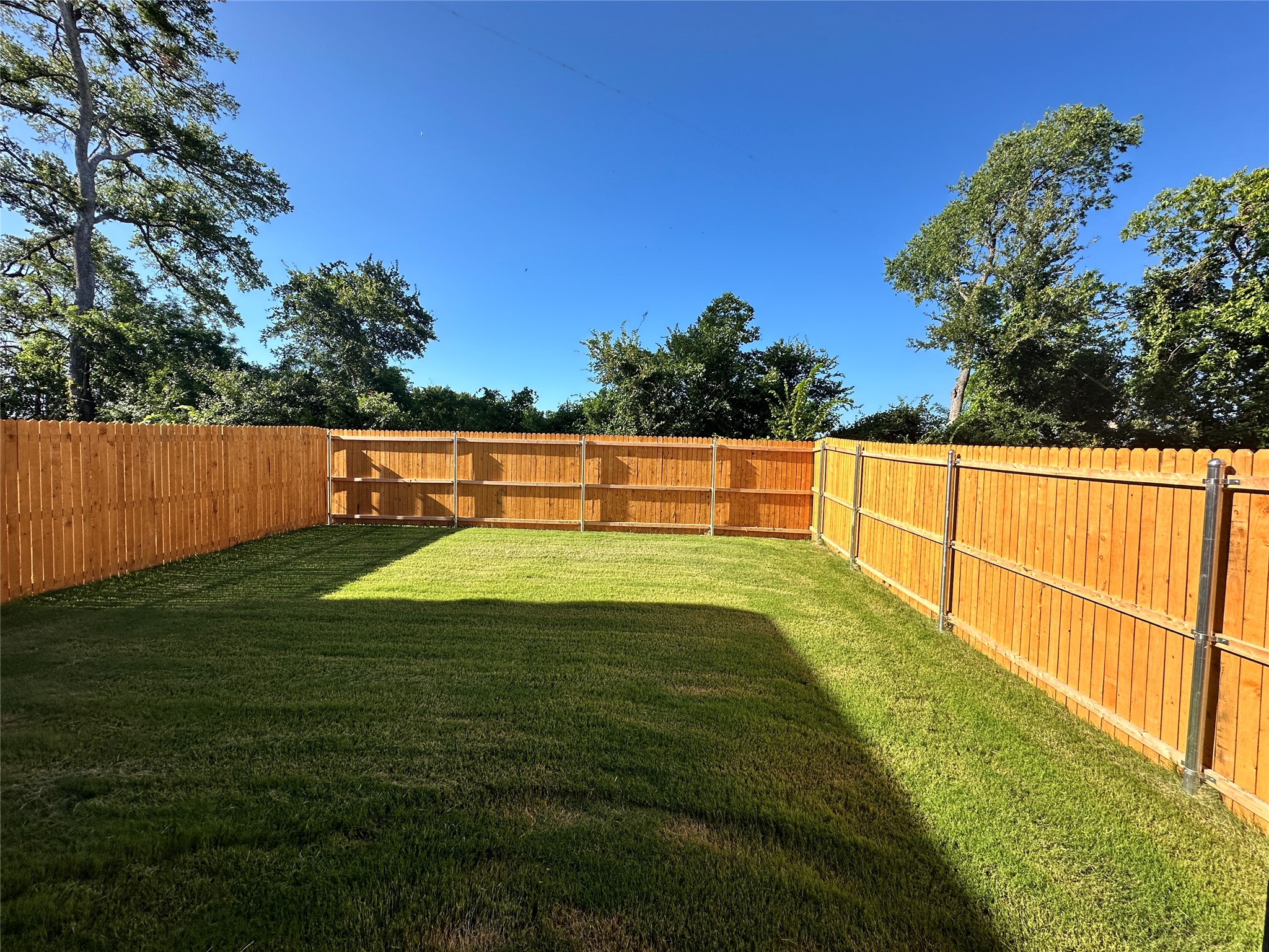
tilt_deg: -2.0
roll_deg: -0.5
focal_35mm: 14
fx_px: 513
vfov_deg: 85.7
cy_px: 476
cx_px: 634
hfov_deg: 102.1
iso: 50
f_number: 2.2
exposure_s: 1/1276
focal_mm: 2.22
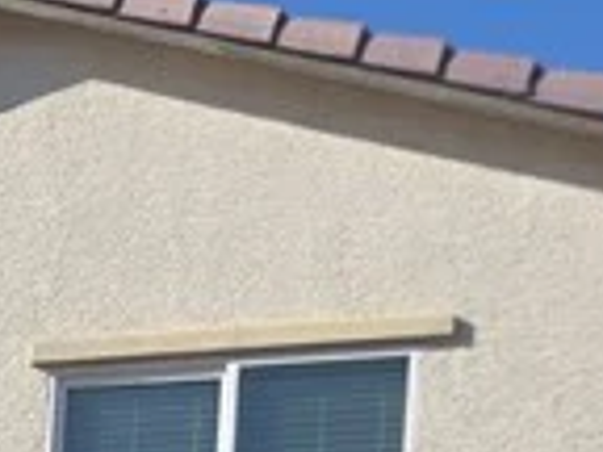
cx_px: -972
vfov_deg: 7.9
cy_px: 1335
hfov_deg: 10.1
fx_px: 2857
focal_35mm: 164
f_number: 1.7
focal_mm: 6.3
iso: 80
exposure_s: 1/6355
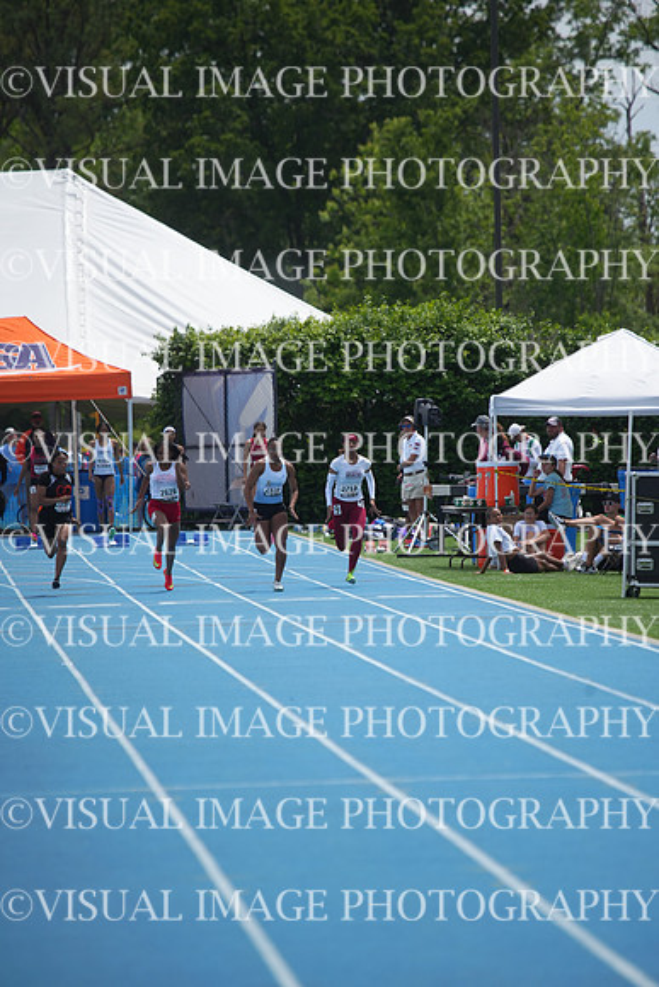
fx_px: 9055
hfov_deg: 4.2
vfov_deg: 6.2
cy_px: 494
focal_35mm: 330
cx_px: 330
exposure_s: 1/1600
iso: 320
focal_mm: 330
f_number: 5.6
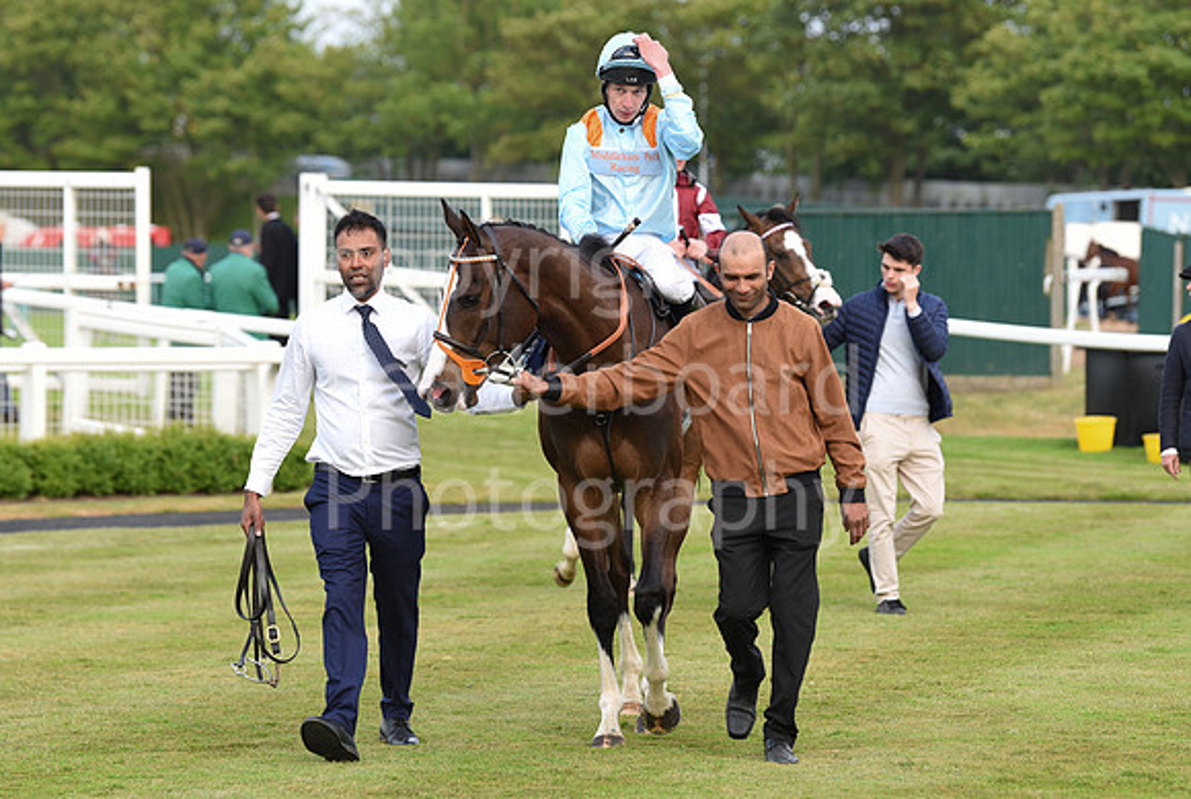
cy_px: 400
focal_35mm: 140
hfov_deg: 14.6
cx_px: 596
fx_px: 4640
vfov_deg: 9.8
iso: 1000
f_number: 4
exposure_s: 1/800
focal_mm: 140
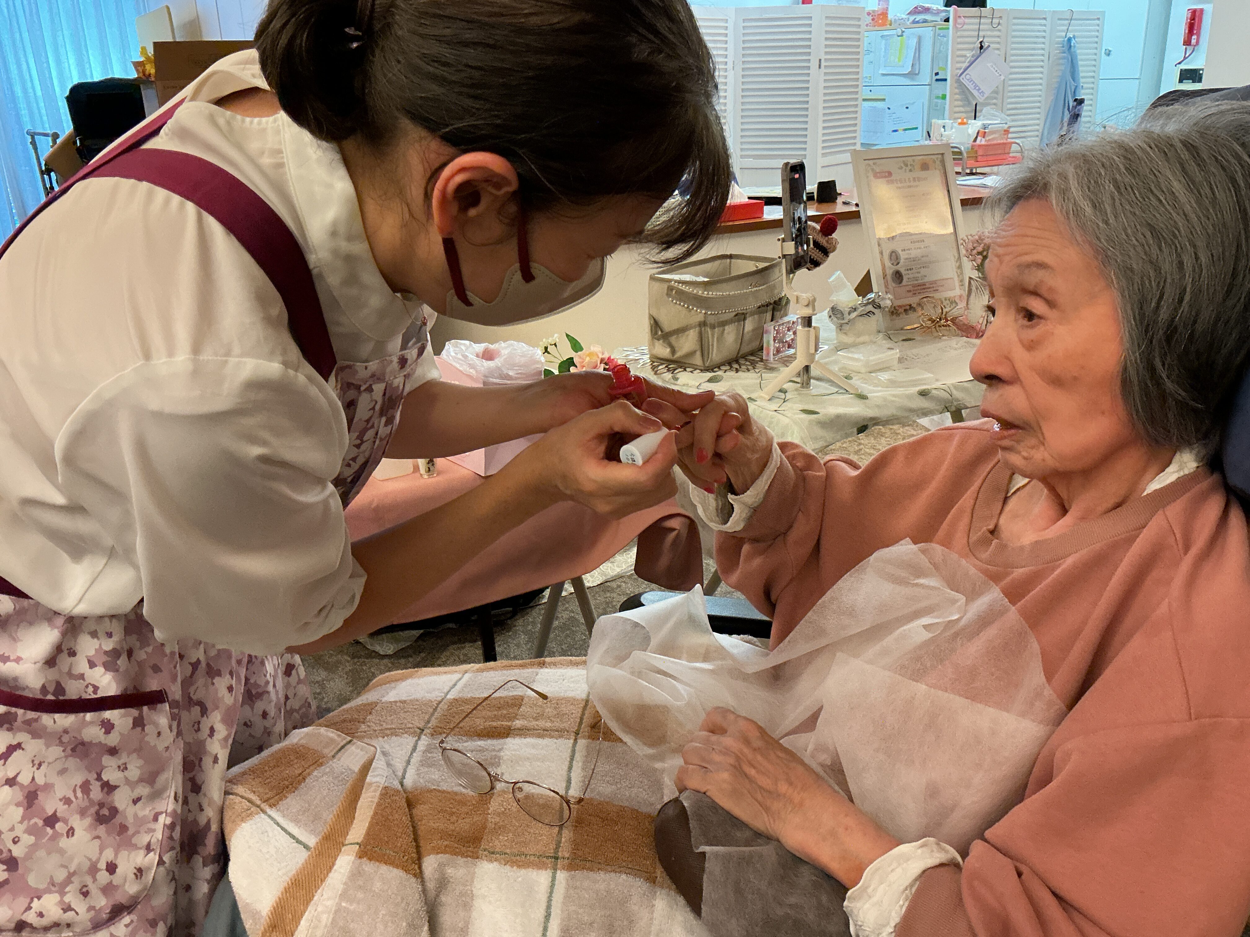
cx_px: 625
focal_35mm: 29
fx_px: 1047
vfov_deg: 48.2
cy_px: 468
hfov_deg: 61.7
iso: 250
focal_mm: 3
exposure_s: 1/60
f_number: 1.8
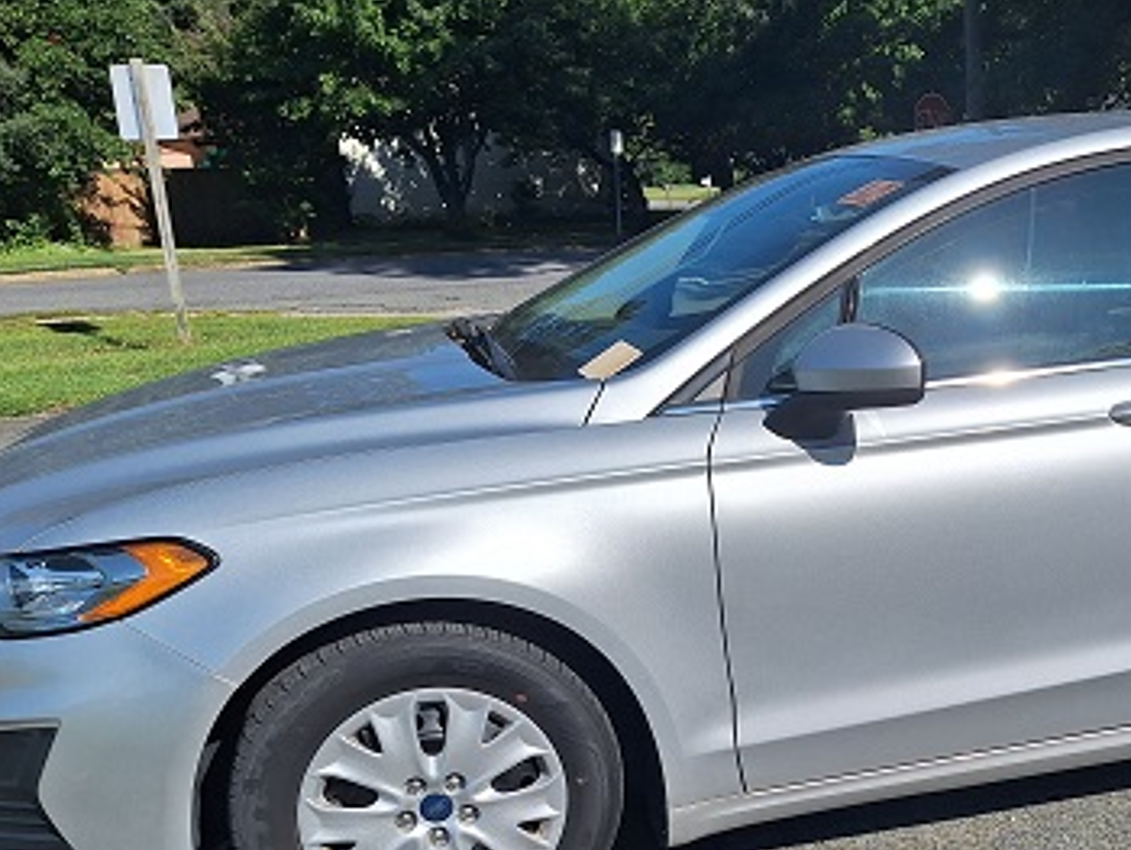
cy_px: 692
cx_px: 863
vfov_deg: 33.3
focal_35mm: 42
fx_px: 1373
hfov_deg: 43.2
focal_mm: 5.54
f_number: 1.8
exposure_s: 1/5587
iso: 40
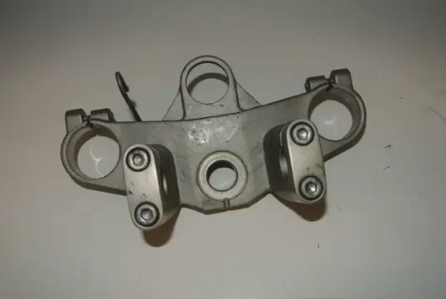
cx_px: 223
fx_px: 384
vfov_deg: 42.4
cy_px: 150
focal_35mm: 31
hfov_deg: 60.2
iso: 200
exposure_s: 1/60
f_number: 3.8
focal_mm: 11.8
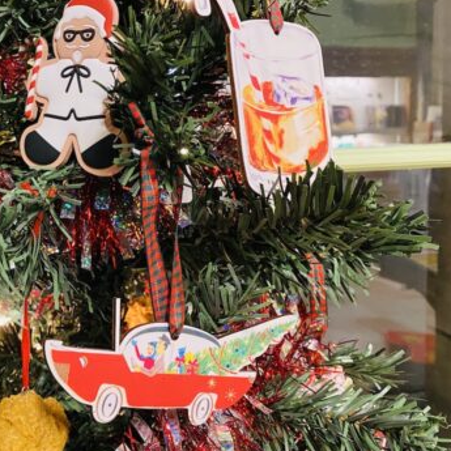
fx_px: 590
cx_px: 135
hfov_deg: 41.1
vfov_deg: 41.7
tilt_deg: -6.6
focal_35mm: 40
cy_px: 187
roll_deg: +0.8
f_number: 1.8
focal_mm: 4.25
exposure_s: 1/40
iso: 500
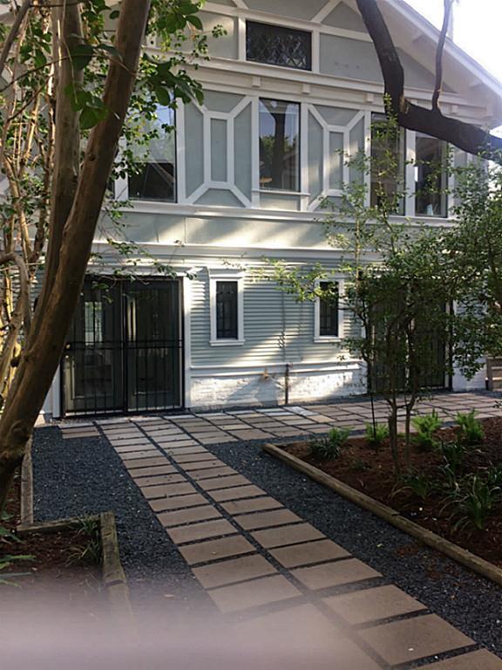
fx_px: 561
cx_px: 251
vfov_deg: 61.7
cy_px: 335
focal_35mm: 29
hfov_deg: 48.2
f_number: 2.2
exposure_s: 1/120
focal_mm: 4.15
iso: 40
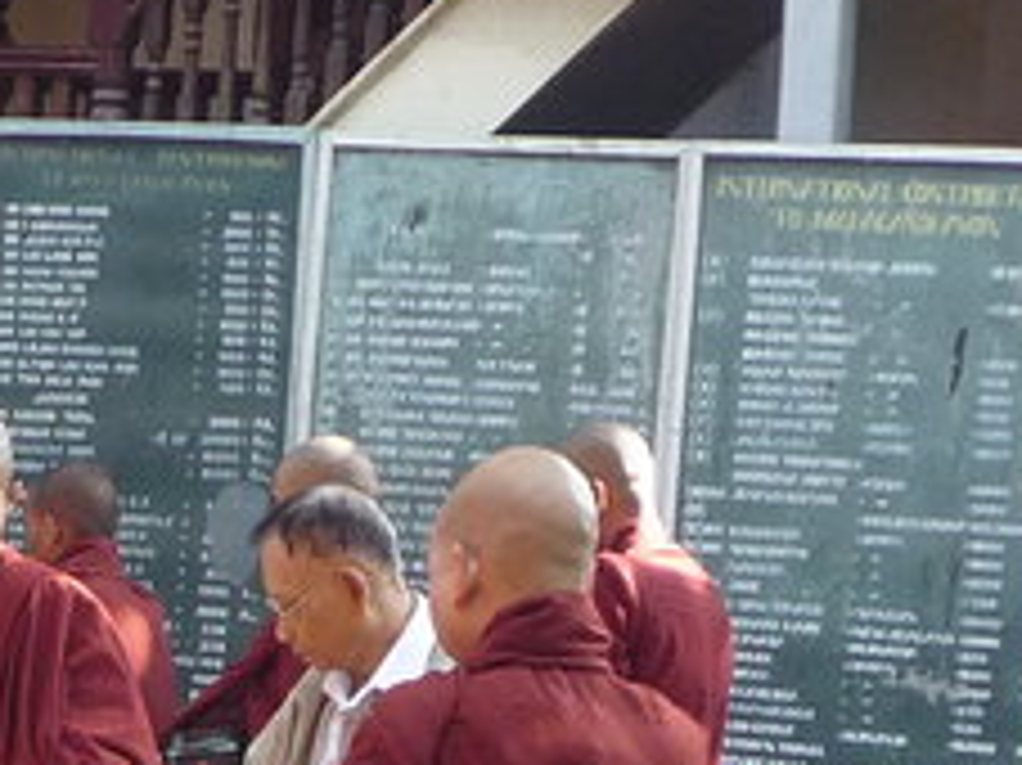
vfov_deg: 8.1
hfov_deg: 10.7
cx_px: -297
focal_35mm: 180
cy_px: 1102
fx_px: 5311
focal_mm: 6.3
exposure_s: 1/40
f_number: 3.8
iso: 160
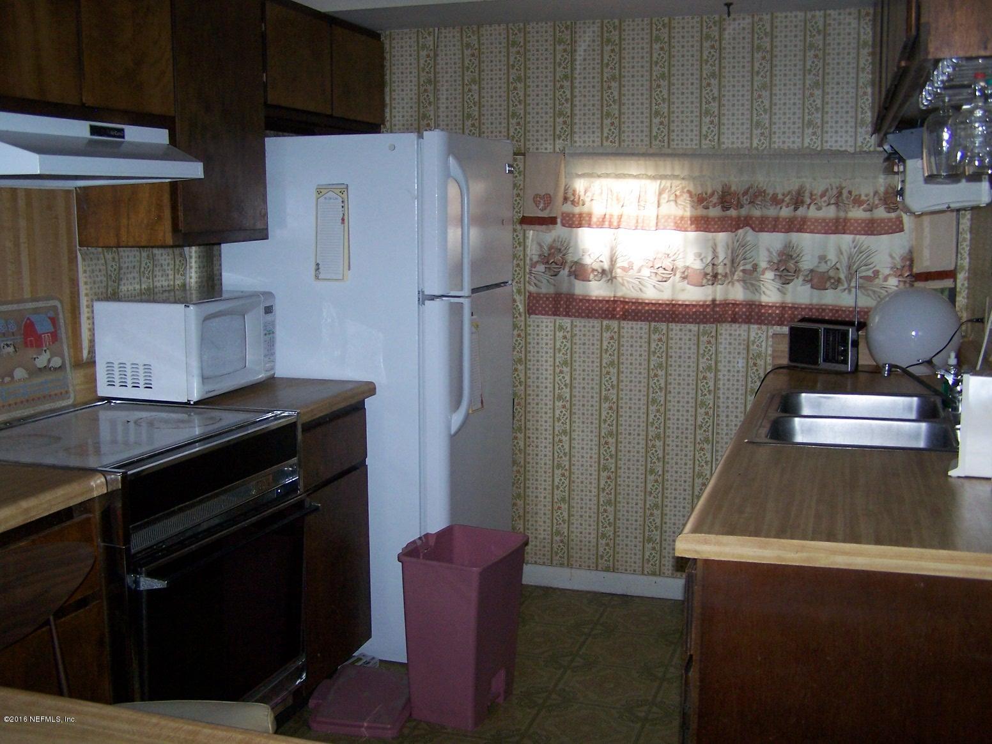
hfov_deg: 49.0
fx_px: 1089
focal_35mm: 38
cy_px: 372
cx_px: 496
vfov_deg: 37.7
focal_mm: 6.3
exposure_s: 1/60
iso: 140
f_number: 2.8
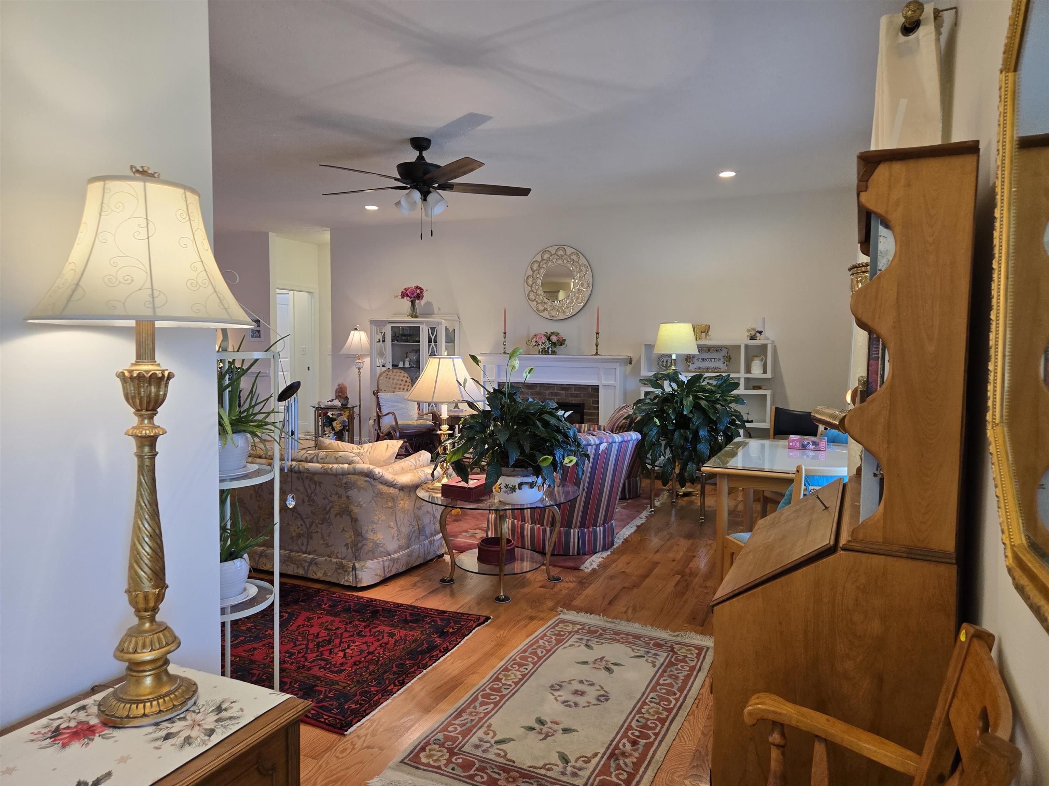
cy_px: 393
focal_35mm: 23
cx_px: 524
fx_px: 697
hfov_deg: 73.9
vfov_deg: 58.9
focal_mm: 5.4
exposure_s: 1/120
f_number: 1.8
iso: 125
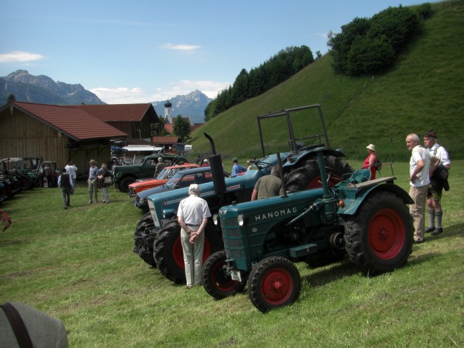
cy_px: 174
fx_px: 509
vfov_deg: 37.7
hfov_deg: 49.0
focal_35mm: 38
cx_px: 232
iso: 64
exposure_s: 1/250
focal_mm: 6.3
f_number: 4.6
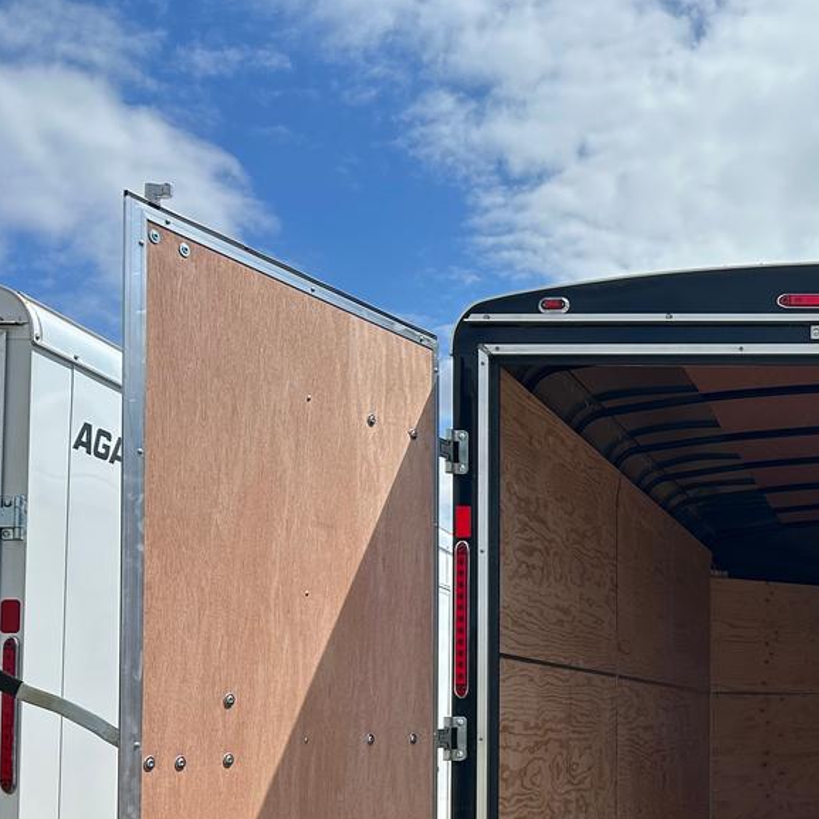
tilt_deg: +3.7
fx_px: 1365
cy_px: 676
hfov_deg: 30.0
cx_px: 903
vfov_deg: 32.3
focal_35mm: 51
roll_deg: +0.0
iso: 50
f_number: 1.5
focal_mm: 5.7
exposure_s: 1/3356
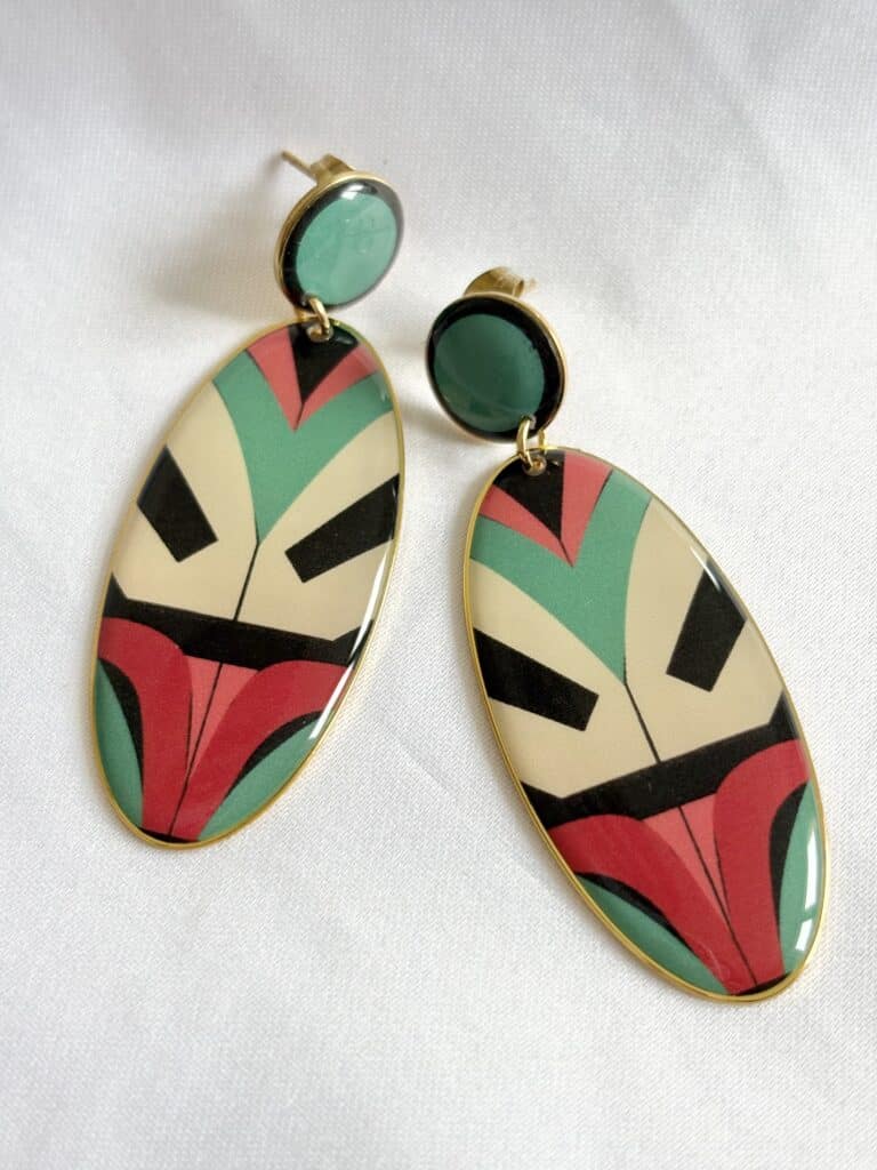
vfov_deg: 36.8
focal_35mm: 52
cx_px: 438
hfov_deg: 28.0
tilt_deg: -64.5
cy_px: 585
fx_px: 1757
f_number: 1.6
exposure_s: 1/84
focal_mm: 5.96
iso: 50
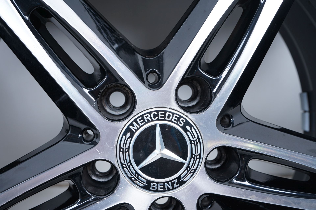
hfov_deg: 48.5
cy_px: 105
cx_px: 158
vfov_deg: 33.3
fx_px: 351
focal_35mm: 40
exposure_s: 1/125
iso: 250
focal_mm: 40
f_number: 7.1
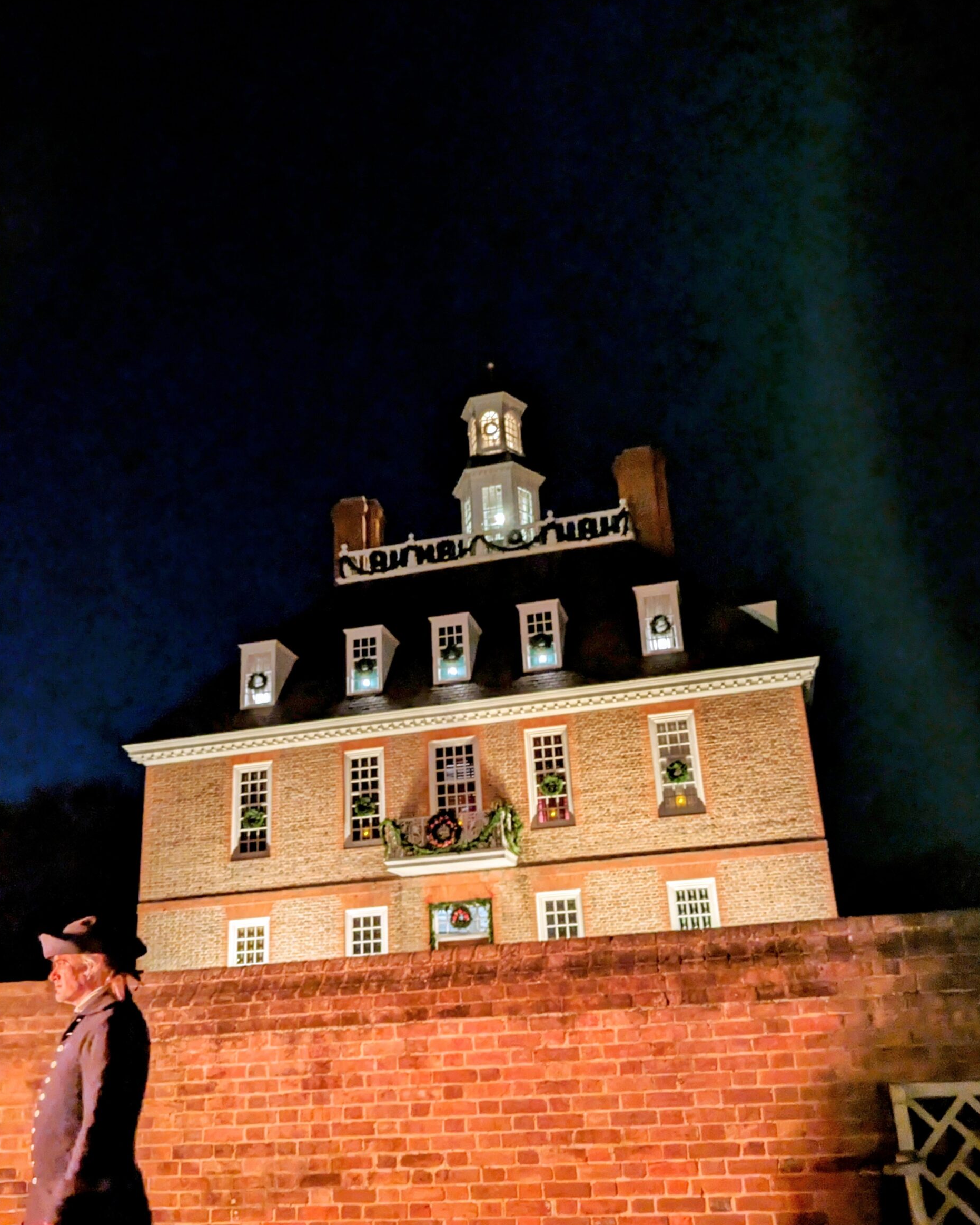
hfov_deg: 50.0
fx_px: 1051
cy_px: 666
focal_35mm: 29
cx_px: 498
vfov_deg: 60.3
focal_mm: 4.38
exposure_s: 1/7.5
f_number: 1.73
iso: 477
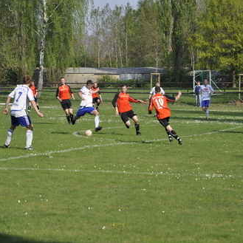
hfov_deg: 10.6
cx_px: 125
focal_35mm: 165
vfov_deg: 10.6
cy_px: 121
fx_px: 1308
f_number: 6.3
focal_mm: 85
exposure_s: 1/1600
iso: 400
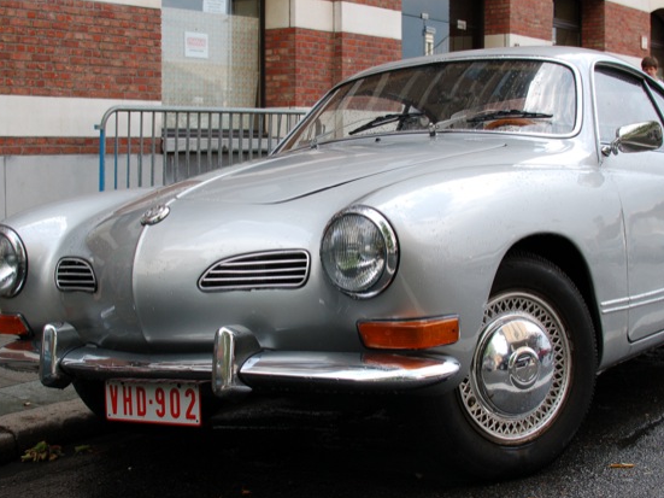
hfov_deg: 32.9
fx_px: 1123
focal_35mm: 59
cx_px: 310
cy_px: 255
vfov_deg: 25.0
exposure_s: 1/250
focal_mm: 35
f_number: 8
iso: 400
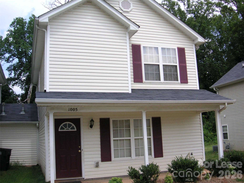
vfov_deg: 38.7
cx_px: 122
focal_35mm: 37
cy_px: 92
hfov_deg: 50.1
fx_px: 261
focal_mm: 6.1
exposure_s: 1/750
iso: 50
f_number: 2.8
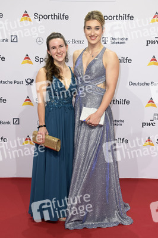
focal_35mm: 48
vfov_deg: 41.1
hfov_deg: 28.0
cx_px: 79
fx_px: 317
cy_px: 119
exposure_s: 1/125
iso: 640
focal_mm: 48
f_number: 6.3
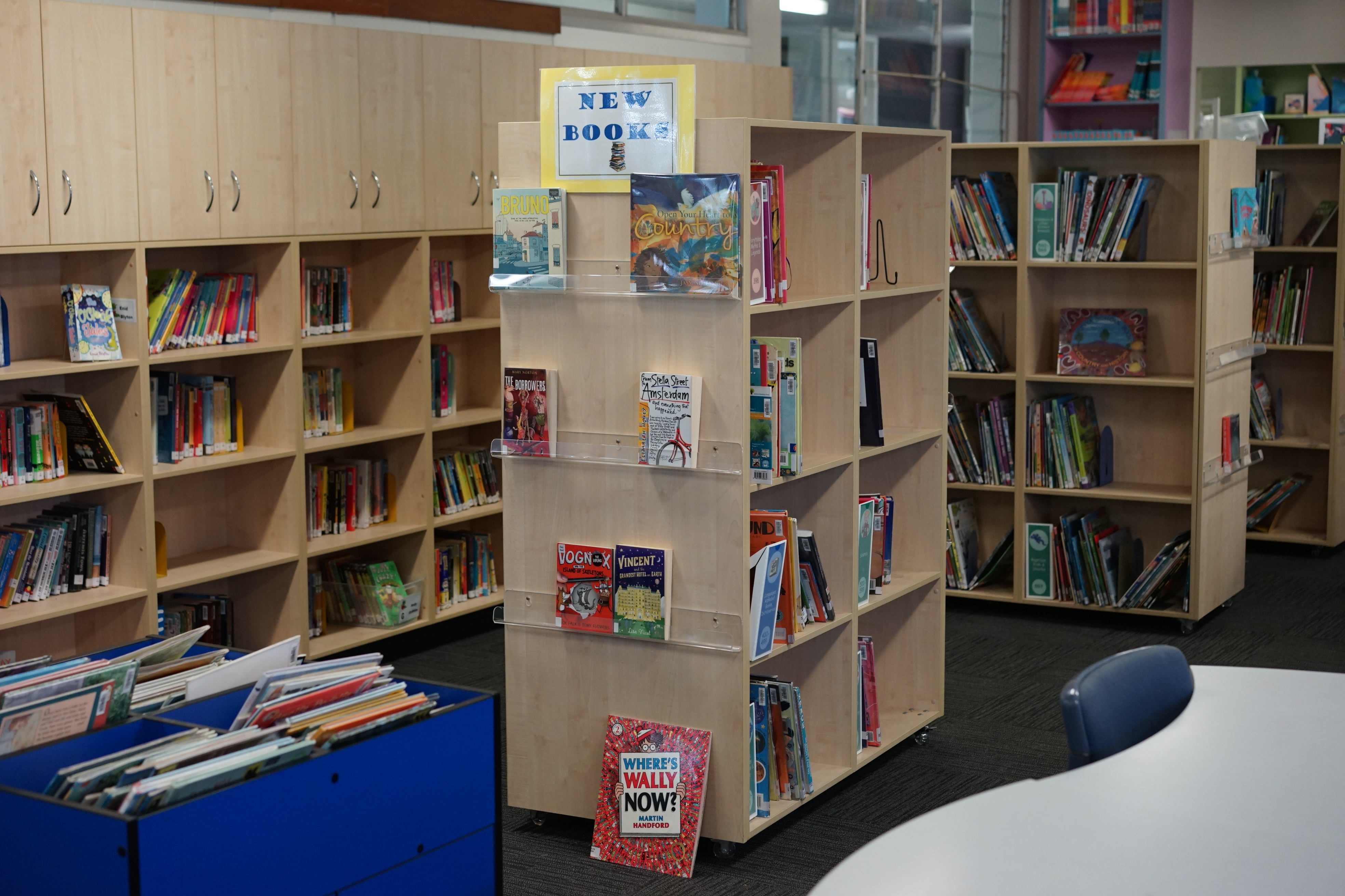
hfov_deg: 36.2
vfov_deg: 24.6
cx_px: 672
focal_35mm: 55
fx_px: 2055
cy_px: 448
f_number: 4
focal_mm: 55
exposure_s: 1/160
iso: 1600
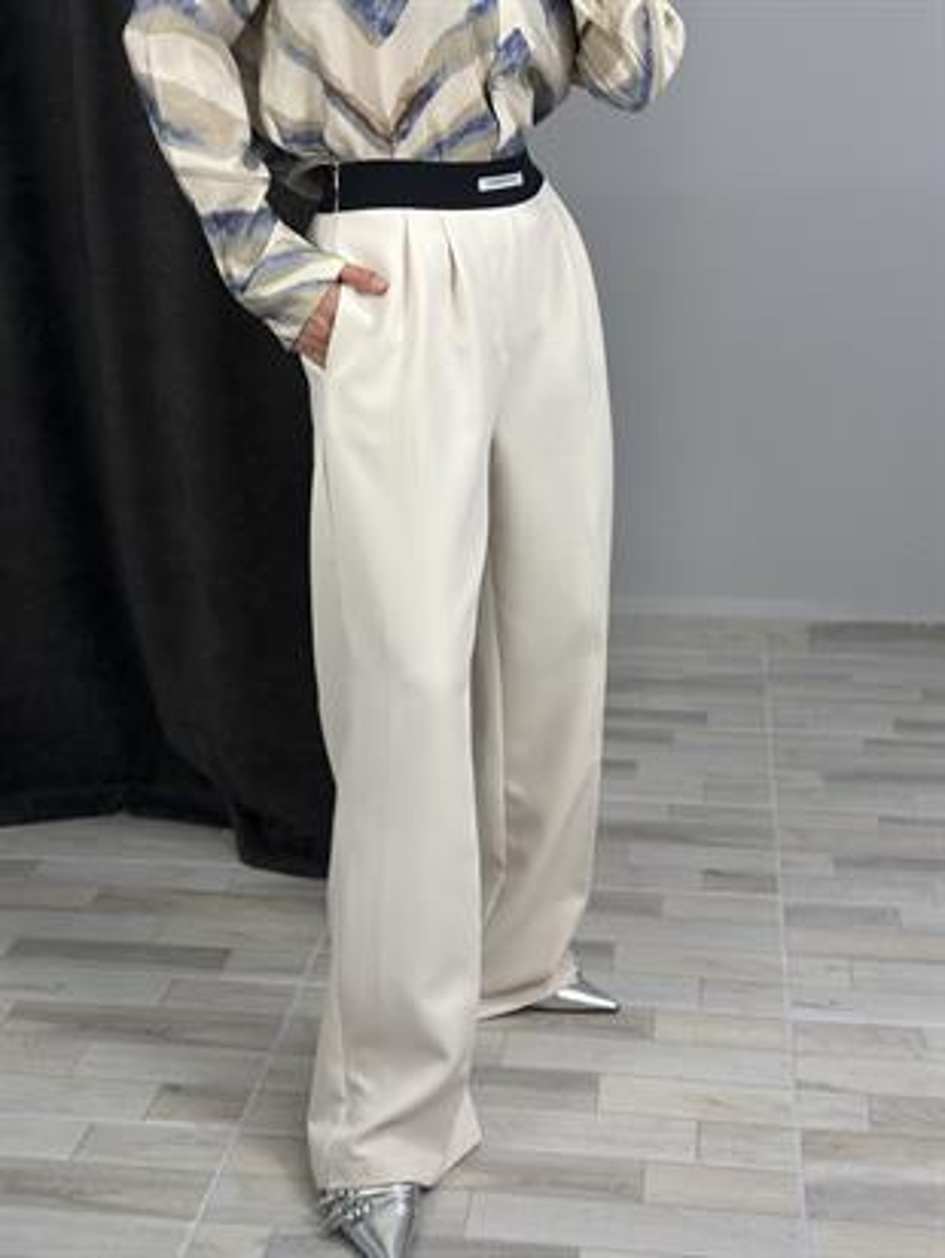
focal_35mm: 48
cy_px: 629
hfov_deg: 30.3
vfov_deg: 39.6
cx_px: 472
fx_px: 1746
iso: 100
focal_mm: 6.86
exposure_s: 1/100
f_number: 1.78
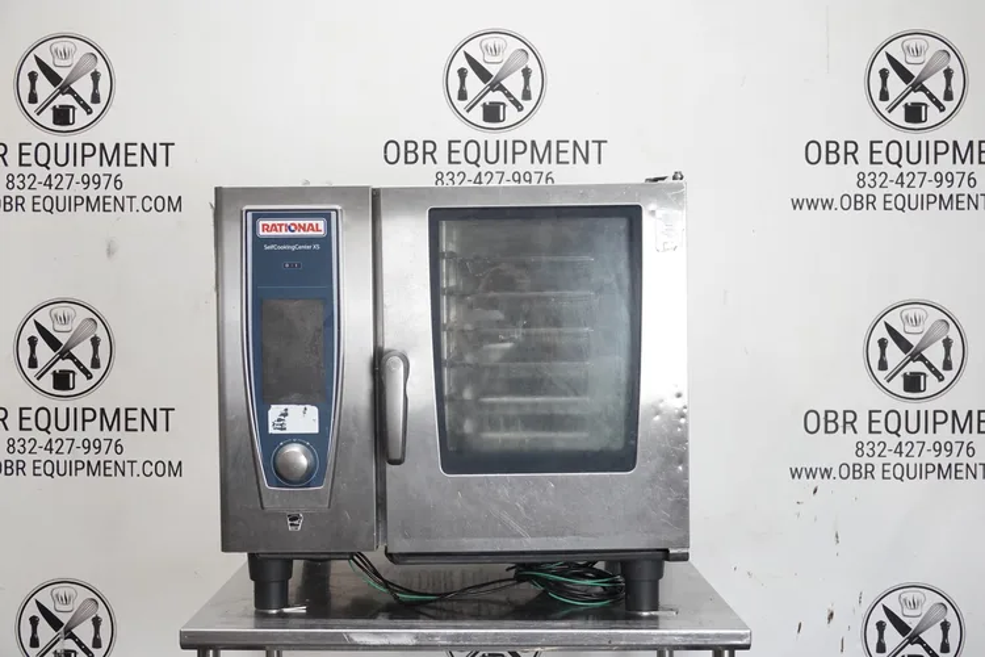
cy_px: 328
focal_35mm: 48
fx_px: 1313
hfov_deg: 41.1
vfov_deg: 28.1
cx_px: 492
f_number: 4
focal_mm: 18.24
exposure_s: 1/50
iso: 1000
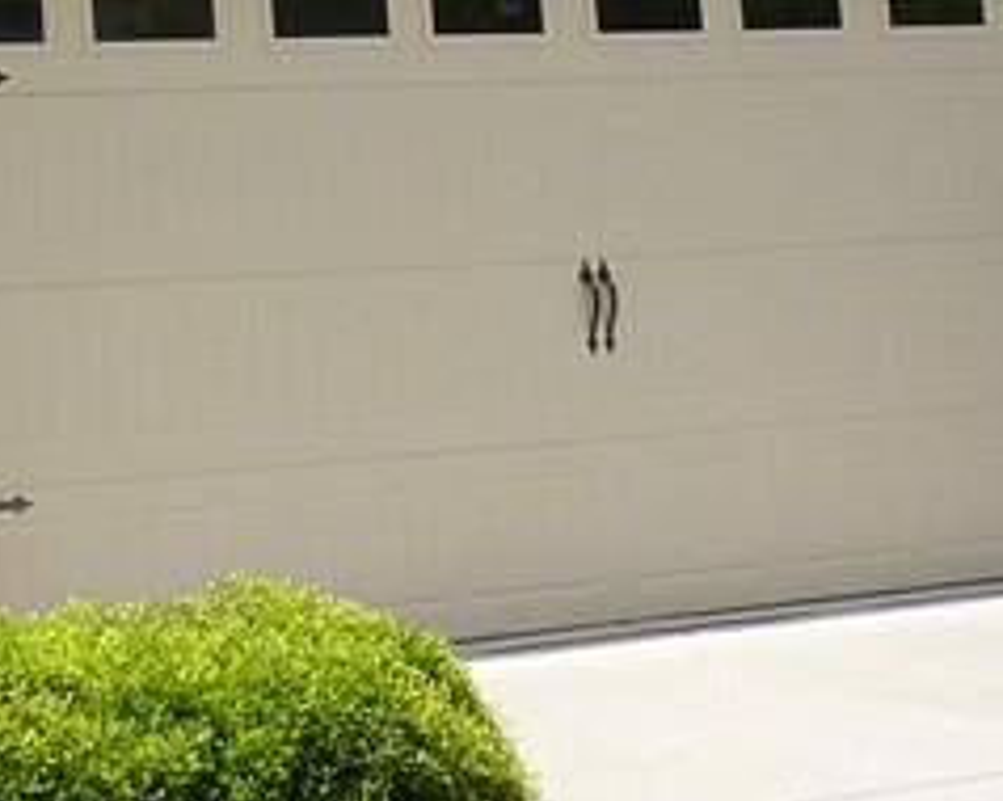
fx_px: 3619
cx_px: -169
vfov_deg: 12.1
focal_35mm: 122
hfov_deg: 15.3
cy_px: -341
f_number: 4
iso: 80
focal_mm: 4.7
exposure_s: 1/640
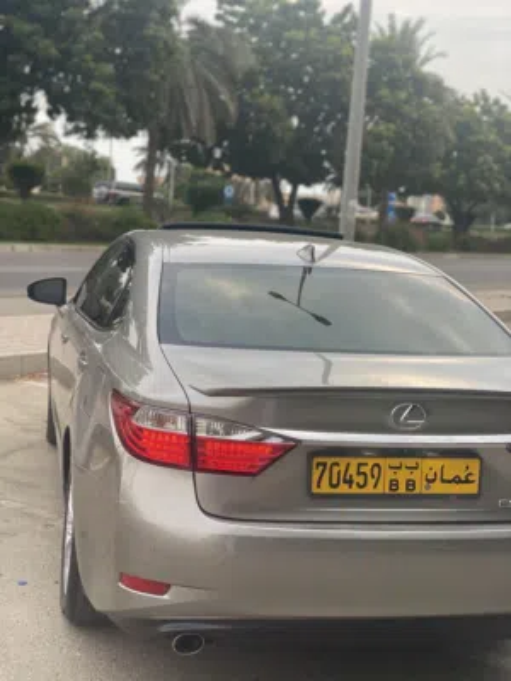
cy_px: 340
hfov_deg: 28.0
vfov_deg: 36.8
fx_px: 1023
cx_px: 256
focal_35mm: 52
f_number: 2
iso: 50
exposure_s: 1/122
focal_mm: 6
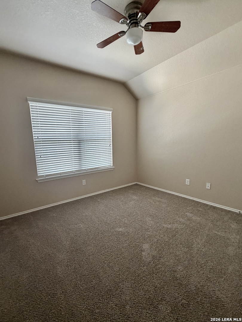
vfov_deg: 102.1
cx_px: 121
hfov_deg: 85.7
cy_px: 161
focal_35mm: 14
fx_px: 130
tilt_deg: -6.4
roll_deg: +1.9
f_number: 2.2
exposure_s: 1/60
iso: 320
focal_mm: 2.22
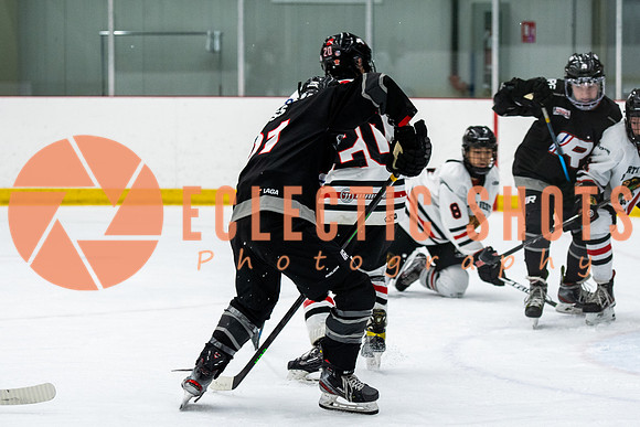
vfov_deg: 8.7
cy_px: 199
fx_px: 2792
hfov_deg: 13.1
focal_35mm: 157
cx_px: 291
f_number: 2.8
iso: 1800
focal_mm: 95
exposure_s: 1/640
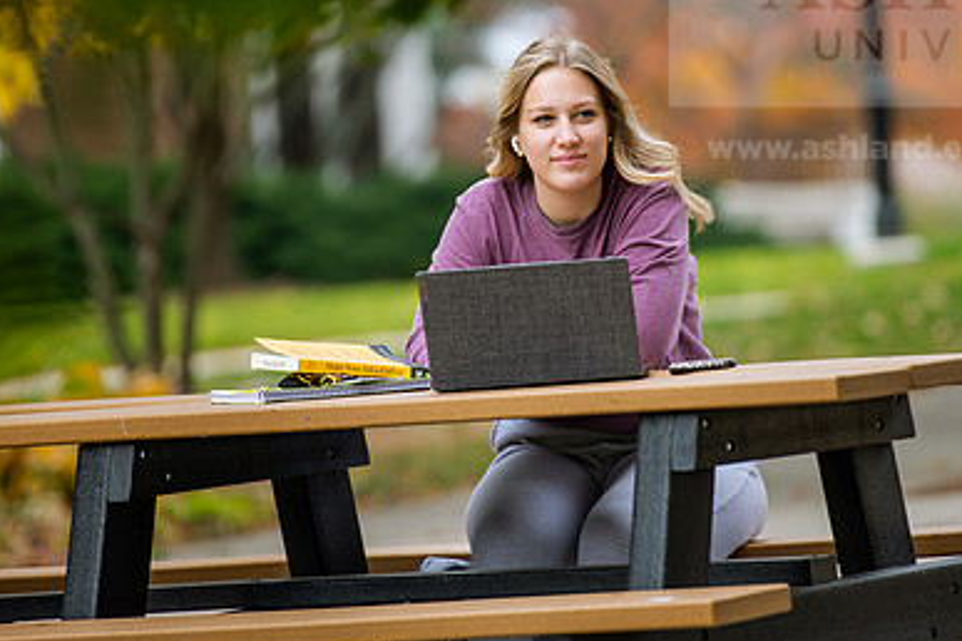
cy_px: 200
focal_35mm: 300
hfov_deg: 6.9
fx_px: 8016
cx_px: 594
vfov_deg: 4.6
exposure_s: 1/320
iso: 160
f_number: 3.2
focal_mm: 200
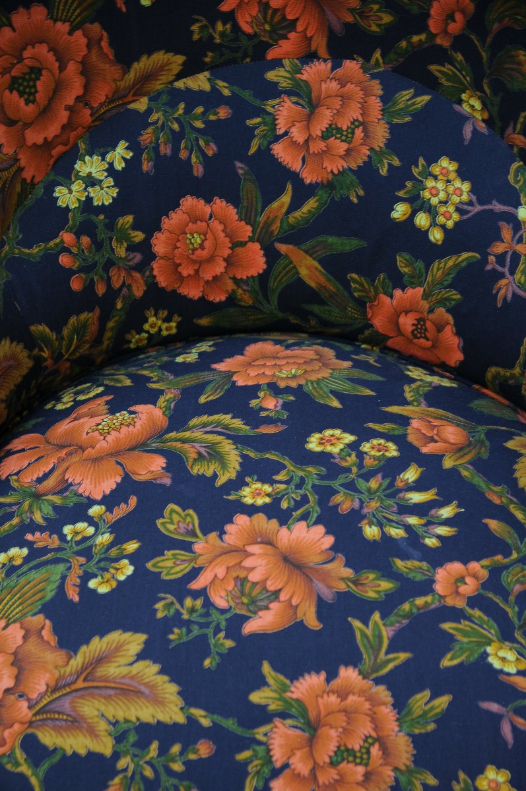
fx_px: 2307
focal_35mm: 105
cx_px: 263
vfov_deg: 19.5
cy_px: 396
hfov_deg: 13.0
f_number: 4
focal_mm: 70
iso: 220
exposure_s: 1/80
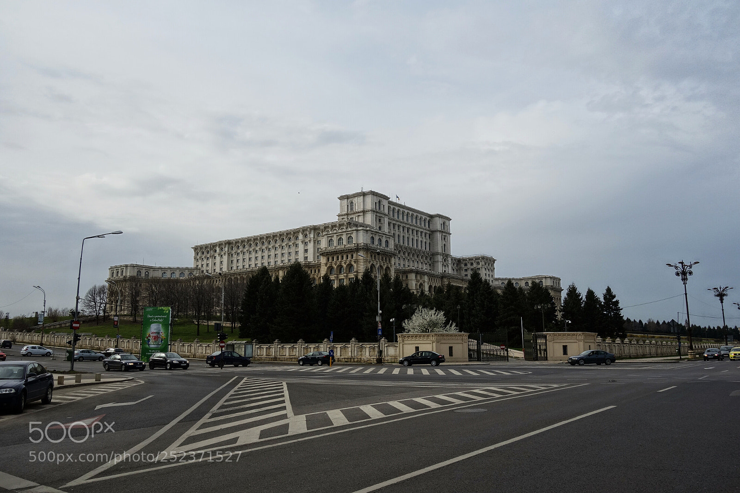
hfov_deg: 65.5
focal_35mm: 28
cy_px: 246
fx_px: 575
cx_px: 370
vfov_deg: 46.4
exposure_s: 1/640
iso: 125
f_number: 5.6
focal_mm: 10.4
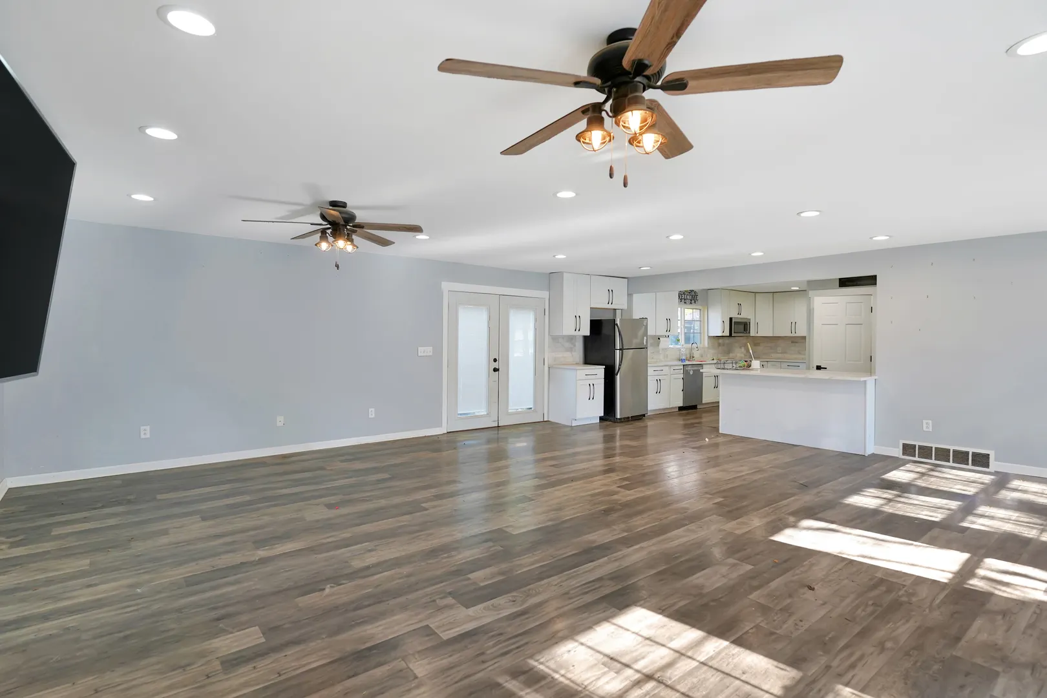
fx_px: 494
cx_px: 524
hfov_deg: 93.3
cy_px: 349
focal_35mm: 17
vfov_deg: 70.4
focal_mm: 17
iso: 500
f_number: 4
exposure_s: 1/160
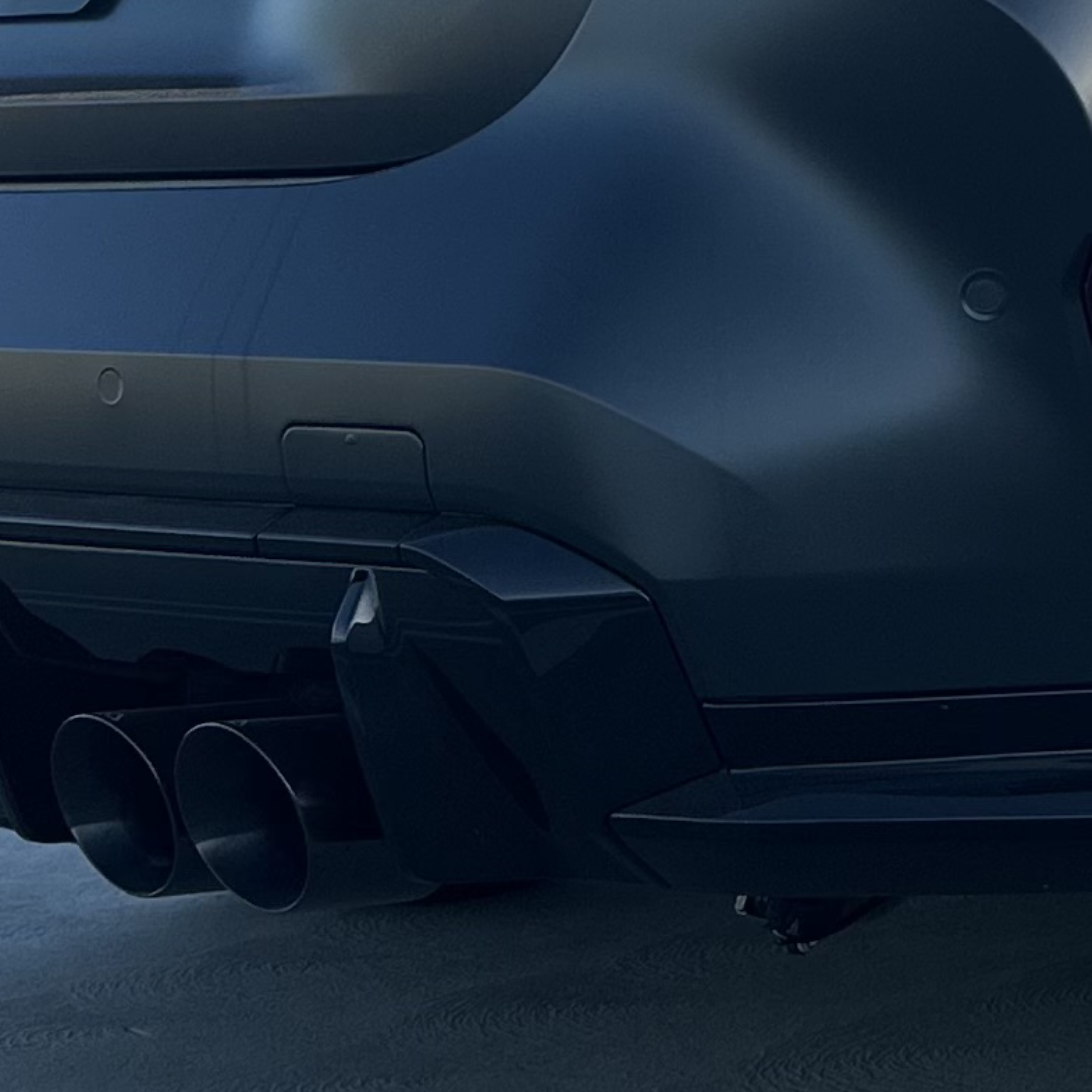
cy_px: 223
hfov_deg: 14.8
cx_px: 1660
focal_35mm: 109
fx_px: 3890
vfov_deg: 15.9
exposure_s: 1/1495
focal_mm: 6.86
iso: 80
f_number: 1.78
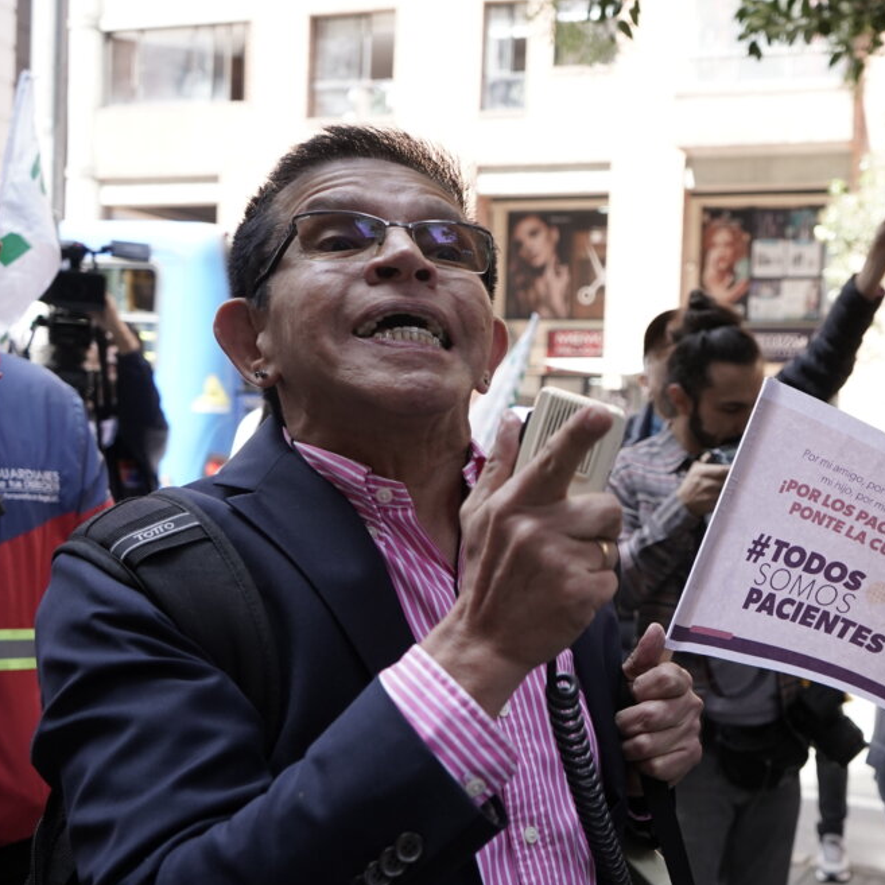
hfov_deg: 36.3
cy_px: 505
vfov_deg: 37.5
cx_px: 709
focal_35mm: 45
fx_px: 1302
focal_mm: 29
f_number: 4.5
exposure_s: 1/500
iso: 1250
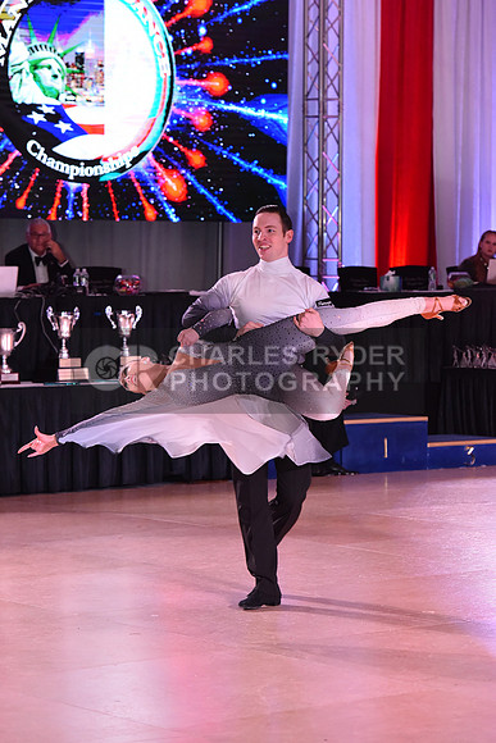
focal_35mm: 135
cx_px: 248
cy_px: 372
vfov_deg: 15.2
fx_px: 2788
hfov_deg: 10.2
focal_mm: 135
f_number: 5
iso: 2500
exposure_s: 1/320
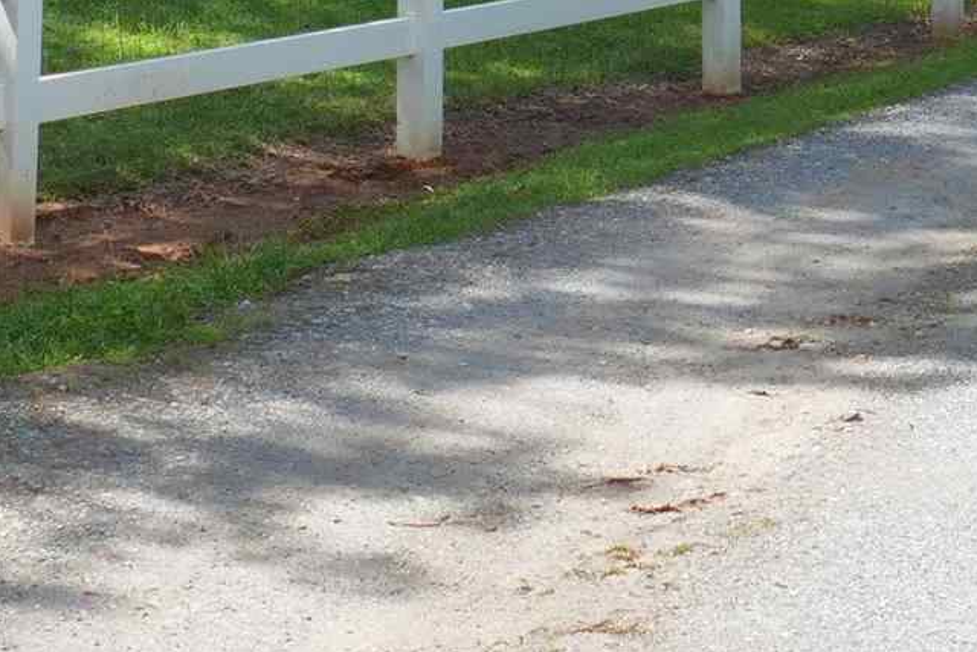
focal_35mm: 120
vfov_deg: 10.8
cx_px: 531
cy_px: -441
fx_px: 3257
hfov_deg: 17.1
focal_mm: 9.12
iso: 125
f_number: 2.8
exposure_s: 1/1600
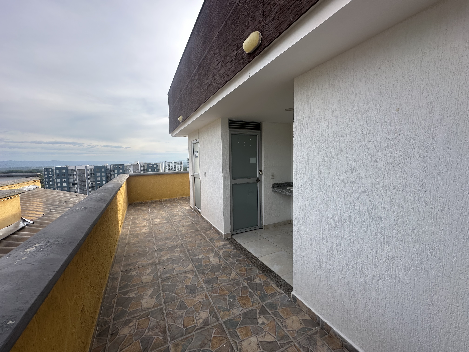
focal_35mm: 14
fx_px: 190
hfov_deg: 102.1
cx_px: 234
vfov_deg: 85.7
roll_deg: +0.7
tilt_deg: -3.7
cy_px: 176
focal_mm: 2.22
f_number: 2.2
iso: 40
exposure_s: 1/460
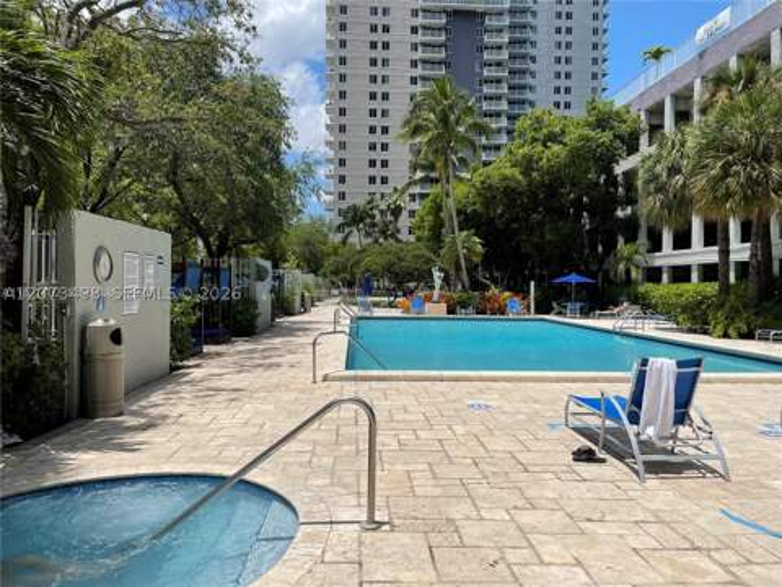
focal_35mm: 26
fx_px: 587
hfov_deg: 67.3
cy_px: 294
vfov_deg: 53.1
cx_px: 391
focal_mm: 4.2
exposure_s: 1/6135
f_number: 1.6
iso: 32
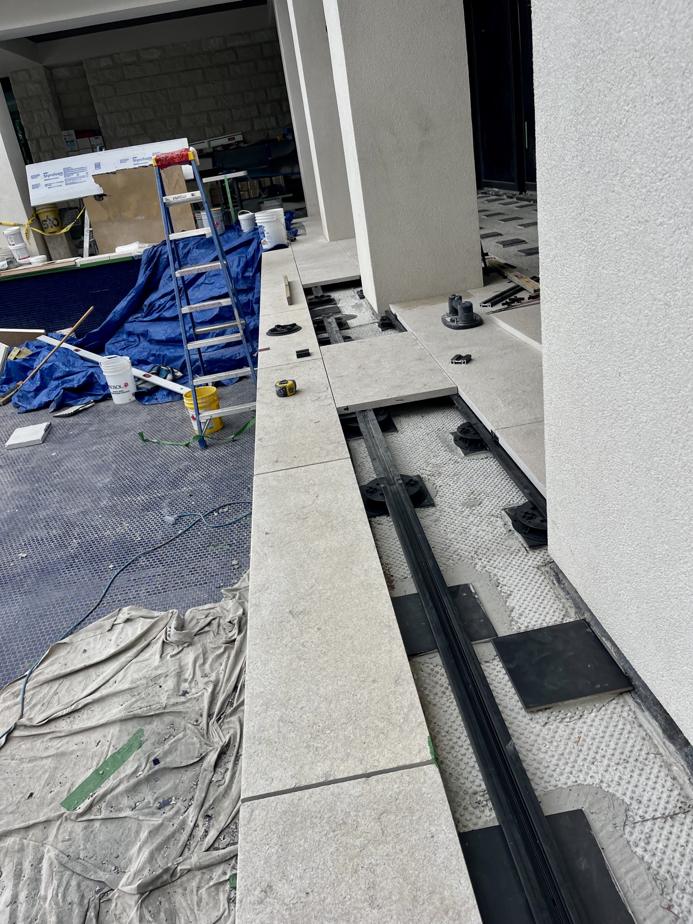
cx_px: 346
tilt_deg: -21.8
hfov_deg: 54.9
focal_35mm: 25
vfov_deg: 69.4
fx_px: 667
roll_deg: +7.2
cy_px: 462
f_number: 1.6
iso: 32
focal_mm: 5.1
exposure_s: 1/1294
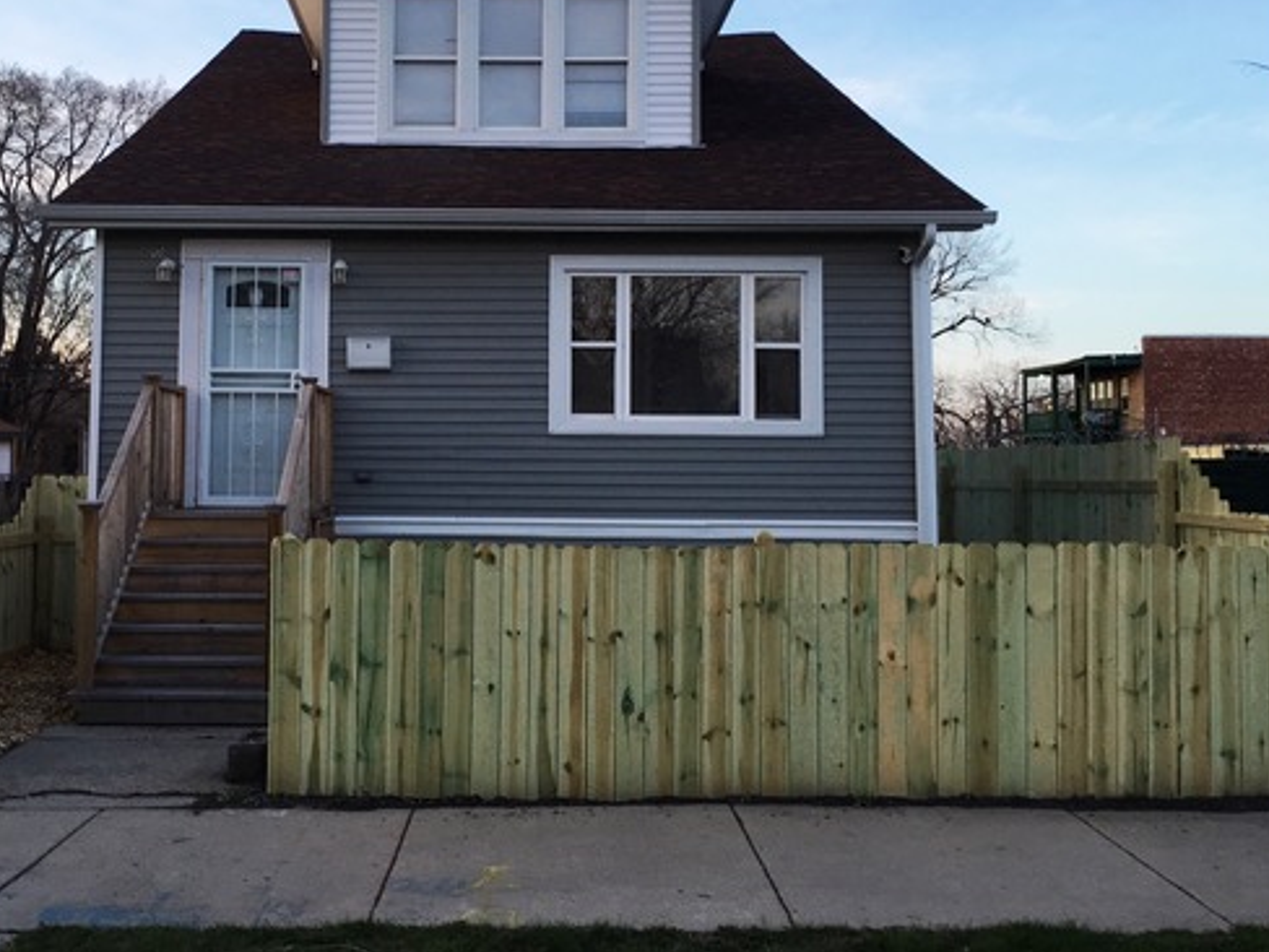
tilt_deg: +5.3
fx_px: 1393
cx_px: 471
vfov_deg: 37.6
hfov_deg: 48.5
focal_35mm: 38
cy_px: 390
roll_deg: -0.6
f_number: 2.2
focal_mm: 4.15
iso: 40
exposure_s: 1/120
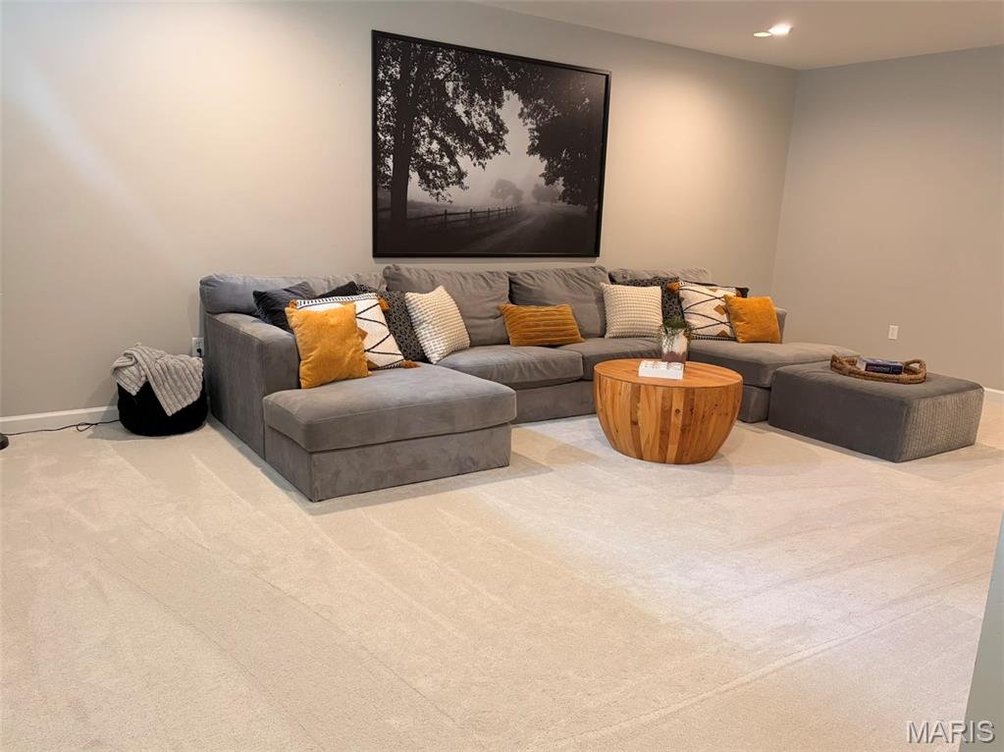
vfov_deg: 53.0
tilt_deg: -12.8
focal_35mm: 26
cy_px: 376
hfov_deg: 67.3
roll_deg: -4.0
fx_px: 754
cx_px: 502
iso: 125
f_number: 1.6
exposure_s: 1/60
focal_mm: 5.96
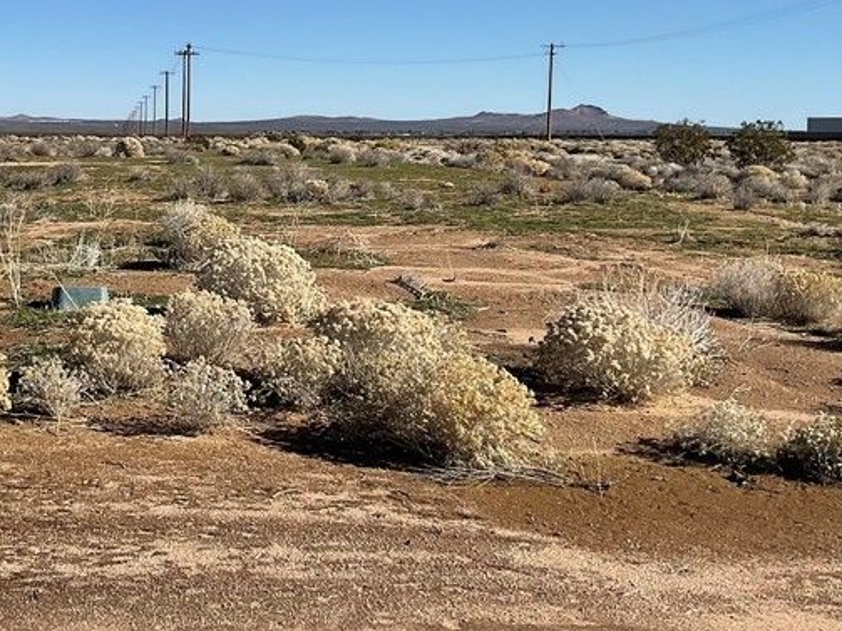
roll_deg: -1.5
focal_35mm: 59
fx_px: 1435
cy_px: 147
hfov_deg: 31.1
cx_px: 72
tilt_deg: -2.1
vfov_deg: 24.5
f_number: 1.8
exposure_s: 1/3322
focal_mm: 3
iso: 20
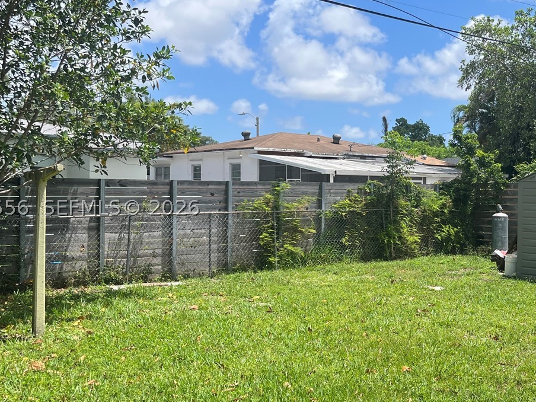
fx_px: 712
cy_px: 208
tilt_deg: -1.2
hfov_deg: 40.4
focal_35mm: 46
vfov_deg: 31.5
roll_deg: -0.2
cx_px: 381
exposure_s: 1/3049
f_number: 1.6
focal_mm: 5.1
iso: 50
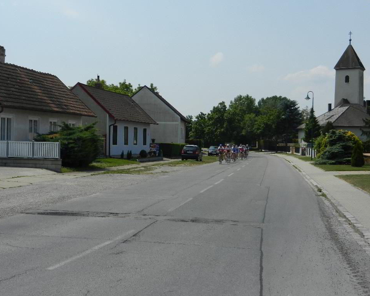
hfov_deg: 39.5
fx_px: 515
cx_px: 178
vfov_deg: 32.1
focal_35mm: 47
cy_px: 148
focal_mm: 8.2
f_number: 8.4
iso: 160
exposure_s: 1/500
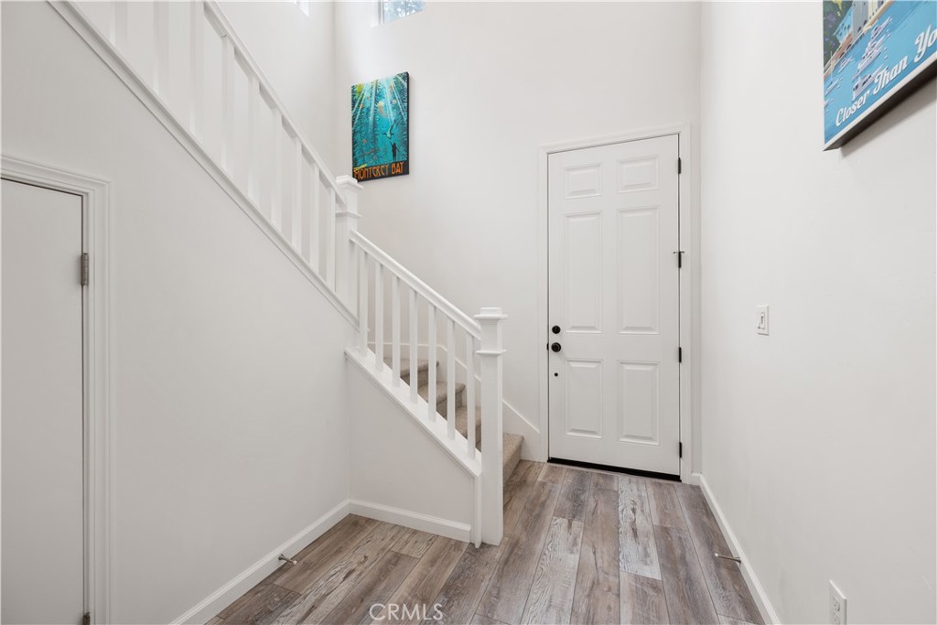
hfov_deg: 104.2
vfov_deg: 81.2
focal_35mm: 14
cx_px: 468
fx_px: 364
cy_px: 312
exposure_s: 1/6
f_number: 8
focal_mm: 14
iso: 100
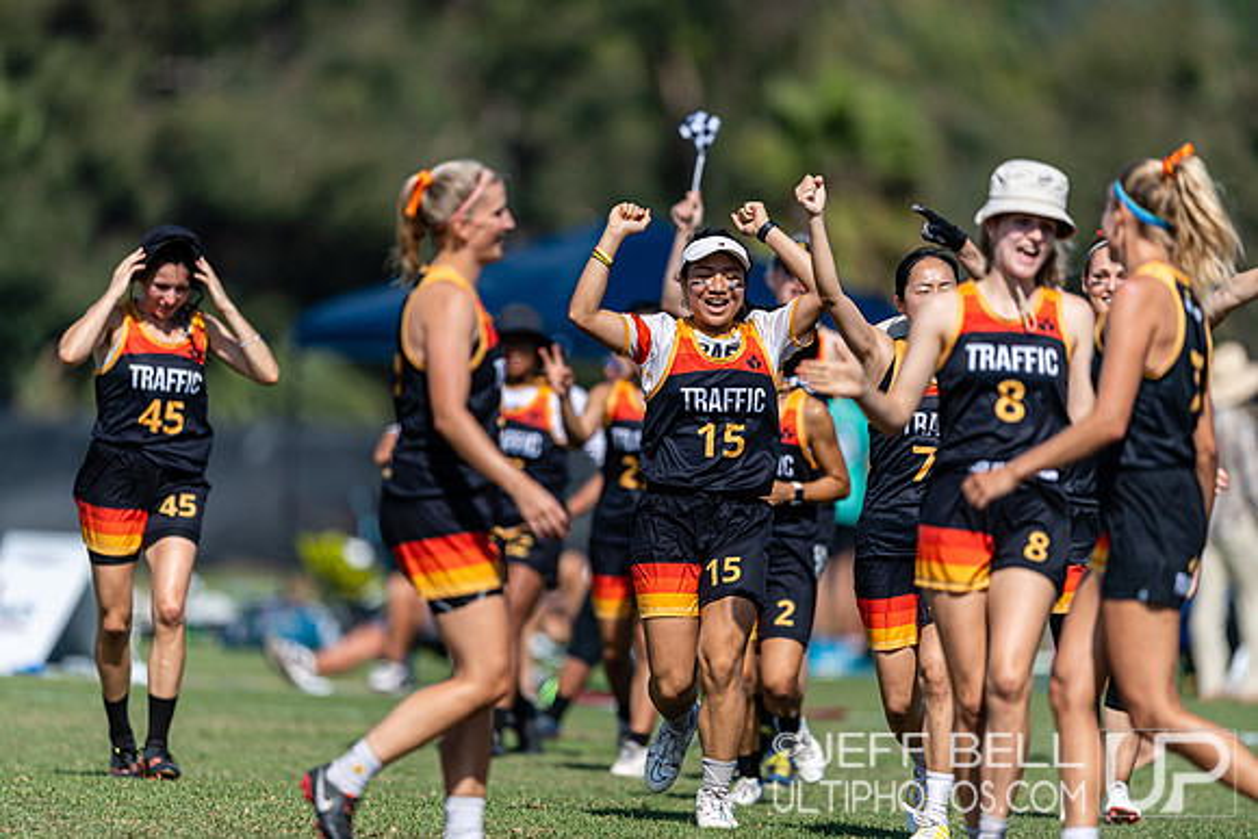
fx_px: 13980
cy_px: 420
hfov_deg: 5.2
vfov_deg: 3.4
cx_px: 629
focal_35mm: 400
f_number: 2.8
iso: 100
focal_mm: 400
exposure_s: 1/3200
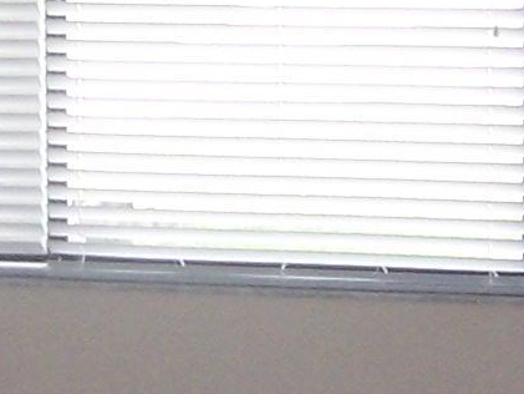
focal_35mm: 202
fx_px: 3059
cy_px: 22
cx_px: 75
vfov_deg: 7.3
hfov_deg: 9.8
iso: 140
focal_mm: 5.5
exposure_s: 1/90
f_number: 2.8
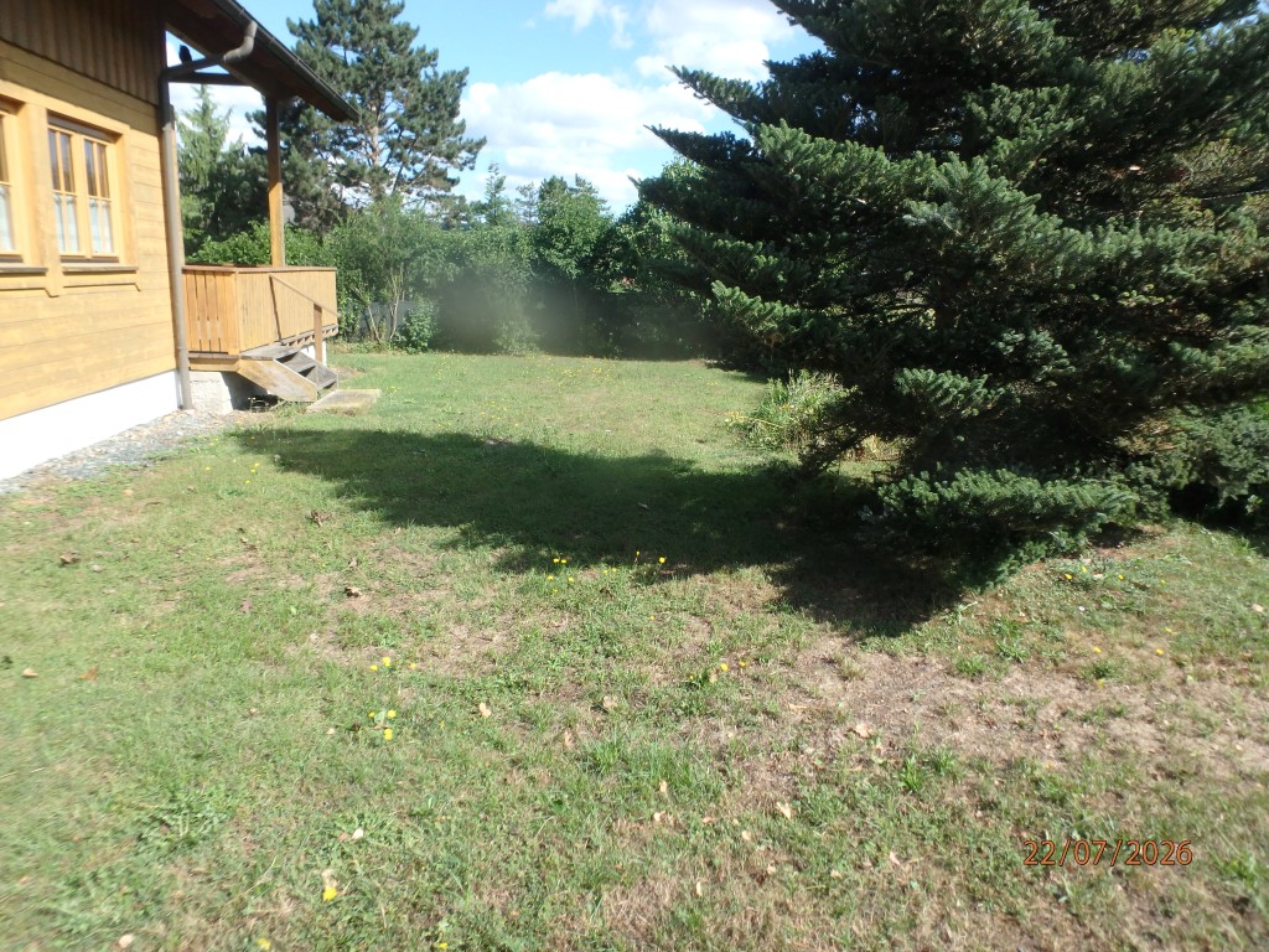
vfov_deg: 63.4
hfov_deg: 79.0
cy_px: 476
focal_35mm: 21
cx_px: 634
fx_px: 770
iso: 125
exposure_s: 1/500
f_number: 3.5
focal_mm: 3.7
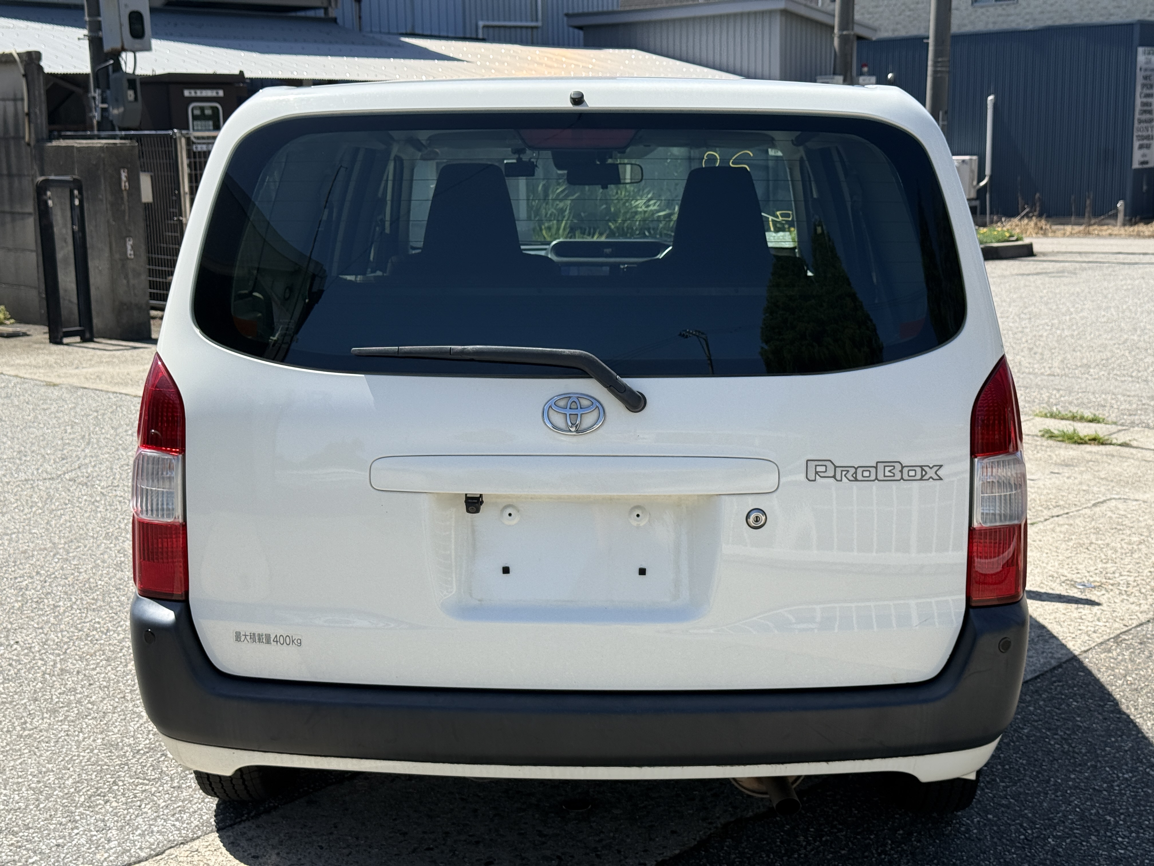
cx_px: 577
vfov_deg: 30.3
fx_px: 1600
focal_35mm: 48
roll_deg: +1.3
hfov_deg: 39.7
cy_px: 433
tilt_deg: -10.0
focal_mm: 6.76
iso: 100
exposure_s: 1/4098
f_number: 1.78
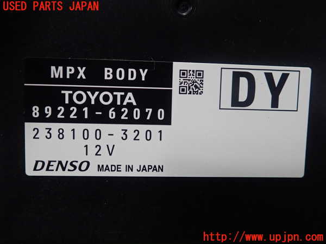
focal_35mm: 30
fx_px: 283
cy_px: 122
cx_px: 163
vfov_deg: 46.8
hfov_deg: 60.0
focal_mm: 5.5
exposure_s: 1/125
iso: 250
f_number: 2.3
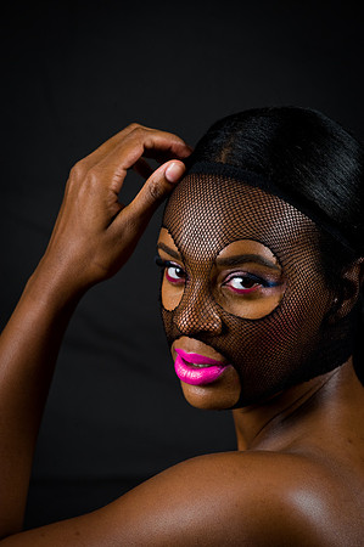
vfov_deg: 10.3
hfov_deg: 6.9
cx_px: 182
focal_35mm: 200
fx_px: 3040
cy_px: 274
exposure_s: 1/125
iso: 200
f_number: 5.6
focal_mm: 200
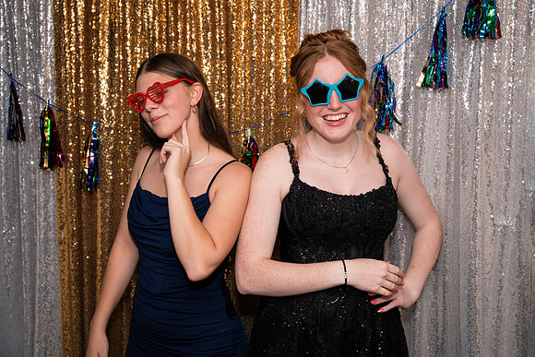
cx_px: 268
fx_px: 743
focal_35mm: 50
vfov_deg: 27.0
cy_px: 178
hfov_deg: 39.6
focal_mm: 50
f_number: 5
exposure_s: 1/250
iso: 400
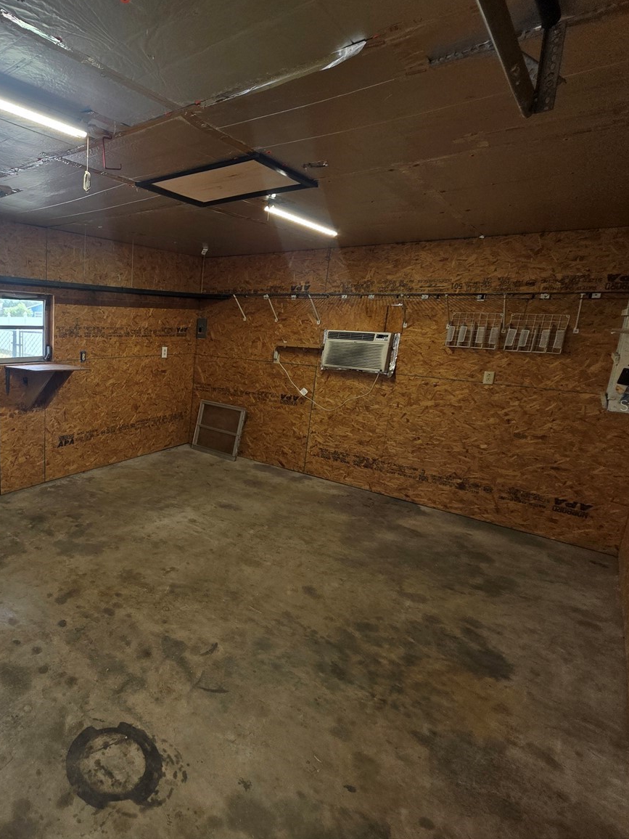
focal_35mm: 18
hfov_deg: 64.0
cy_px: 405
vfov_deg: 87.7
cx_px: 108
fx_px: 436
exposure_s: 1/120
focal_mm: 2.2
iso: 64
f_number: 1.9
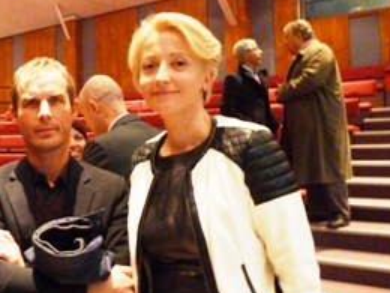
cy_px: 132
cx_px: 84
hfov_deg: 42.1
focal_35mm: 43
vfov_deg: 33.6
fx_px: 484
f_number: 3.1
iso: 800
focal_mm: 4.5
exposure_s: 1/6
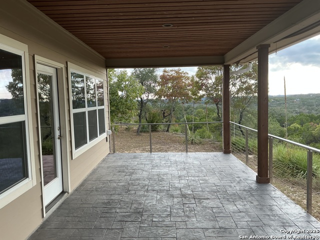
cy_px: 120
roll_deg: +1.6
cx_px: 160
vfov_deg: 48.2
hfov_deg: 61.7
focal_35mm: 29
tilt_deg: -4.5
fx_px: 268
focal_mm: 3
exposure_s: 1/335
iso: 25
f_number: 1.8
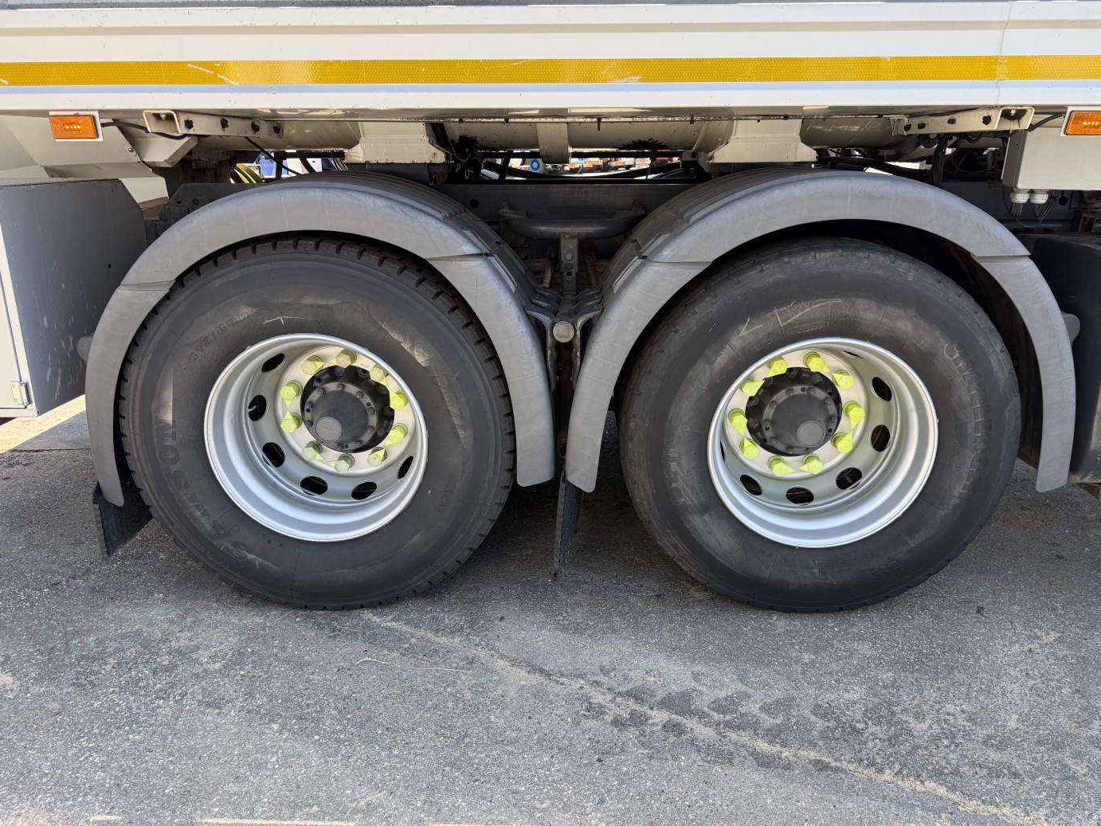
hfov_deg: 69.4
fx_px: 795
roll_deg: -0.4
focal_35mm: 25
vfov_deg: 54.9
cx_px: 570
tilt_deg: -17.7
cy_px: 405
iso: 80
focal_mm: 6.76
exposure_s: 1/484
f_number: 1.78
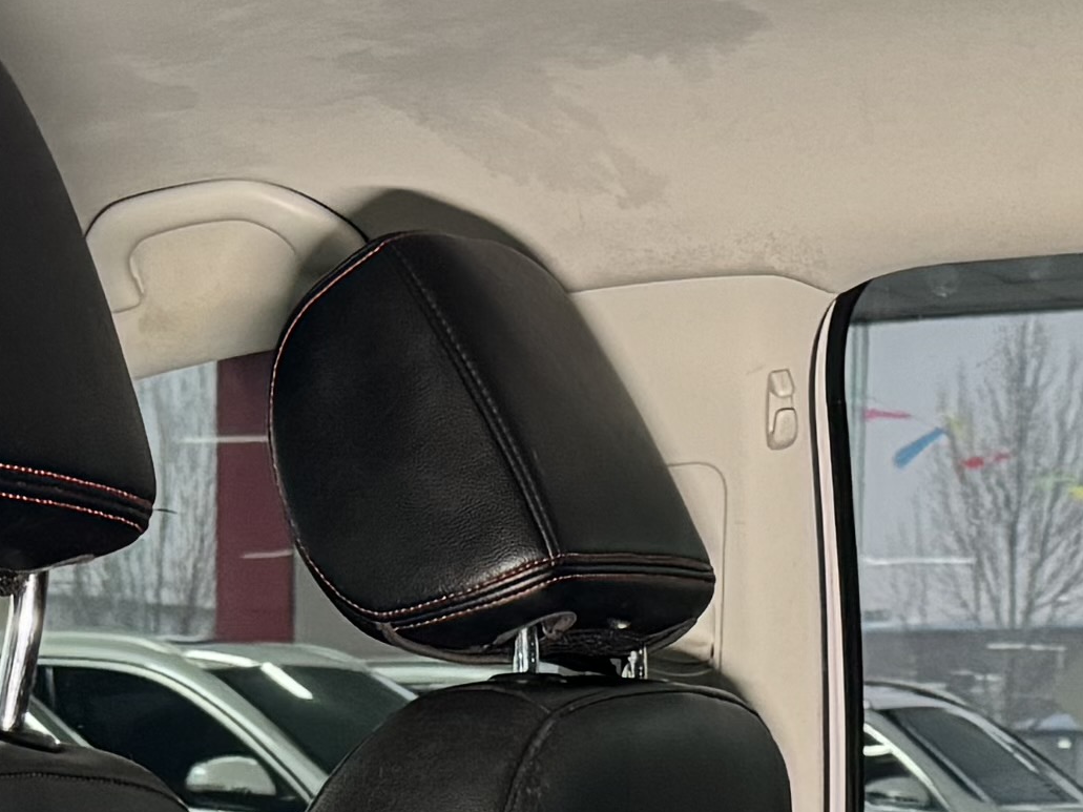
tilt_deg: -7.5
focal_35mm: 133
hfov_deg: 14.8
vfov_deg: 10.5
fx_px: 4161
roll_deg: -1.1
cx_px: 421
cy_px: 1430
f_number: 1.78
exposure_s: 1/60
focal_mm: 6.76
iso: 500
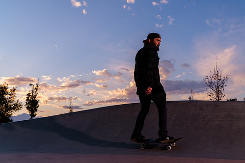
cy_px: 84
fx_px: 211
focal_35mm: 31
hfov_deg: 60.2
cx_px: 134
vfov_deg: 42.3
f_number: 5
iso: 400
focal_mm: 24
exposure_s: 1/500
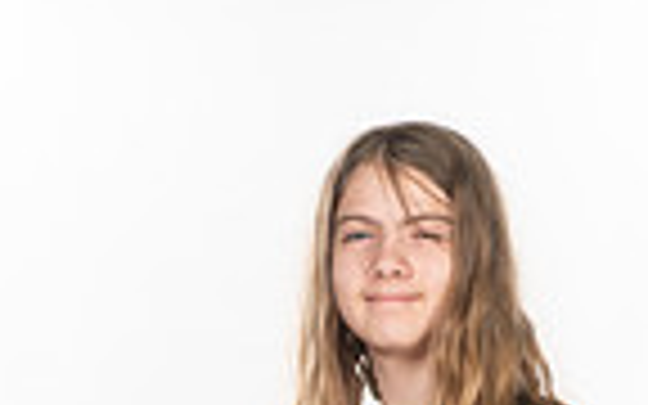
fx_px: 3656
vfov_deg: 6.1
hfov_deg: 10.1
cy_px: 981
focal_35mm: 207
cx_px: 158
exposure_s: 1/320
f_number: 7.1
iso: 800
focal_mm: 65
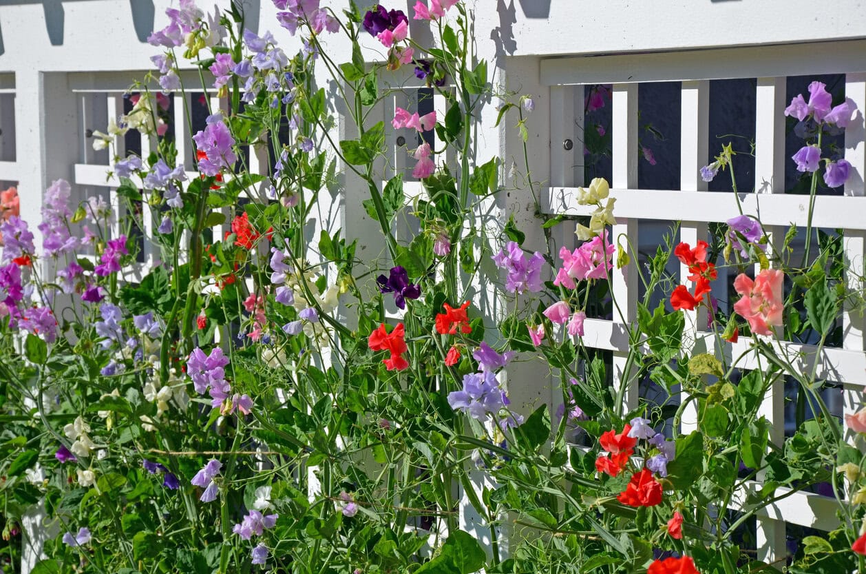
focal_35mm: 112
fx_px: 2700
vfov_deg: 12.1
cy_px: 287
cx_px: 433
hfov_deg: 18.2
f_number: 9
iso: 100
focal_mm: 75
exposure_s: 1/320
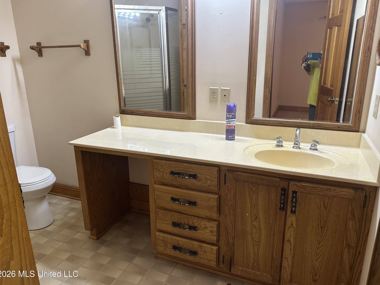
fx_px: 274
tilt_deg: -15.3
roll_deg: +0.7
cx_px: 188
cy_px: 139
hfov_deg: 69.4
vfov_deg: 54.9
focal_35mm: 25
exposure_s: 1/60
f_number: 1.78
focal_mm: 6.86
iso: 125
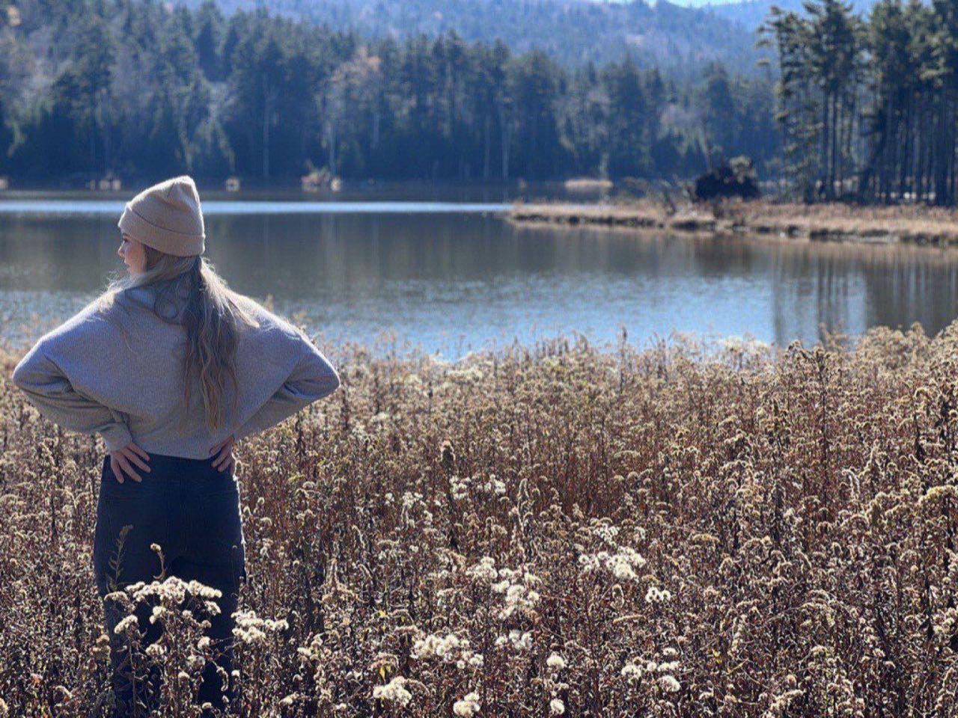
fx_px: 2131
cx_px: 479
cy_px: 359
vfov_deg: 19.1
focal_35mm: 77
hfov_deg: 25.3
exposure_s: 1/229
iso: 25
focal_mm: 9
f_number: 2.8
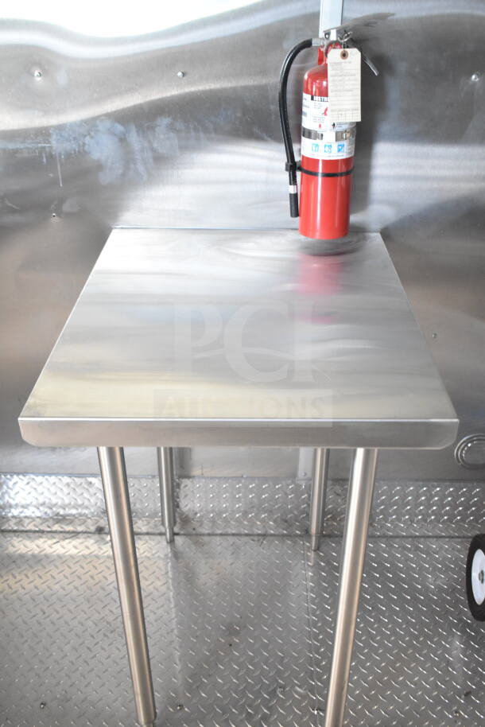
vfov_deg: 53.1
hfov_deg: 36.9
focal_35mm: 36
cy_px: 364
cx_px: 242
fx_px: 727
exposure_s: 1/40
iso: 3200
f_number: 3.8
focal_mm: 24
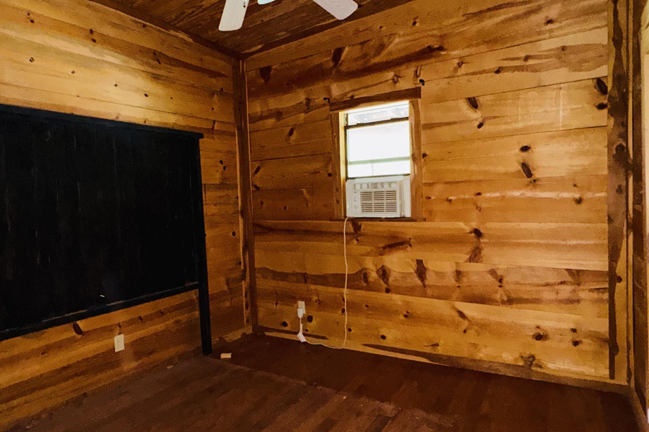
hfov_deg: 78.5
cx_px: 301
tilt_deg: -2.8
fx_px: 397
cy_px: 217
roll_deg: +1.8
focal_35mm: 22
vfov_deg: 57.2
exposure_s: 1/24
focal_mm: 2.22
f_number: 2.2
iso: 320
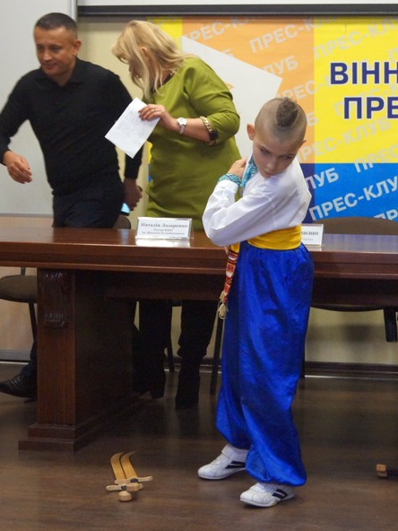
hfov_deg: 18.9
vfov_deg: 25.4
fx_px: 1176
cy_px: 266
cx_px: 352
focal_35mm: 77
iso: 3200
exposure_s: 1/80
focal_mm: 35
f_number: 5
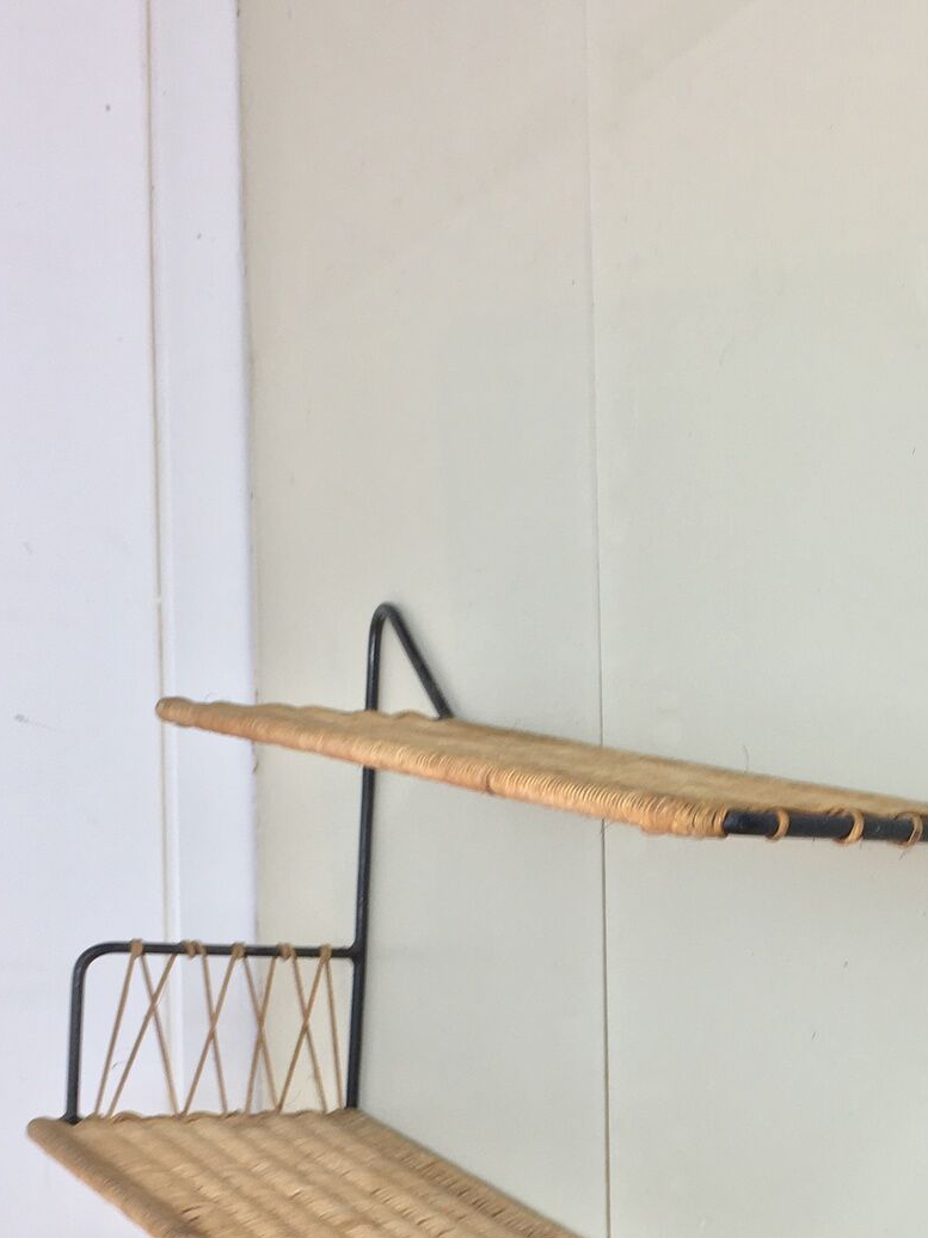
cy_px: 1042
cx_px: 732
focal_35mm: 56
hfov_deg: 25.7
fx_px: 2002
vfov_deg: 33.1
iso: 25
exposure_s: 1/33
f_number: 2.2
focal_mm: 4.15
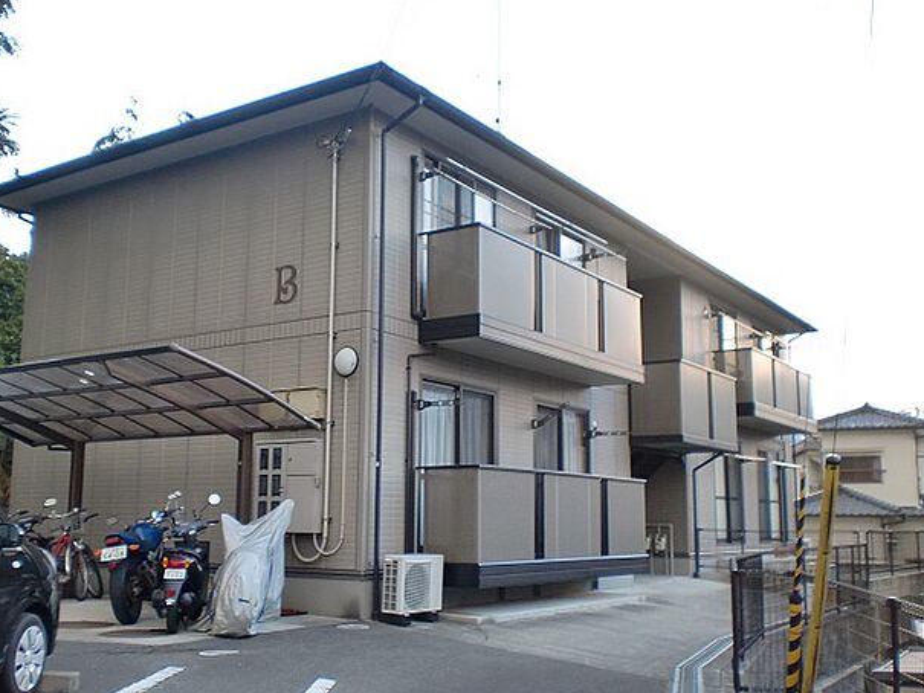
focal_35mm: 37
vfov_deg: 38.7
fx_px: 988
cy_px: 353
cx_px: 437
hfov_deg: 50.1
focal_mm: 6.3
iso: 125
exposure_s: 1/60
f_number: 3.1
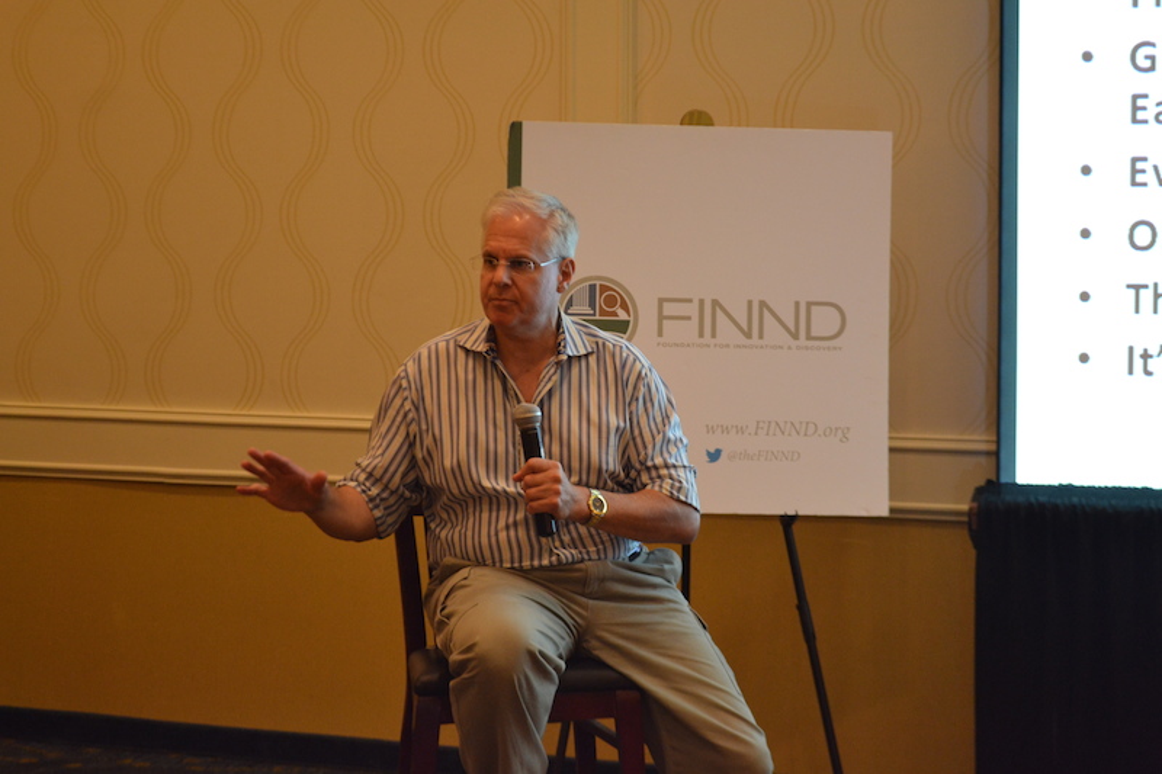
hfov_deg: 26.0
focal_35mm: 78
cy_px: 387
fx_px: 2517
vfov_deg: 17.5
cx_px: 581
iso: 1100
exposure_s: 1/15
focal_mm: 52
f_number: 5.6
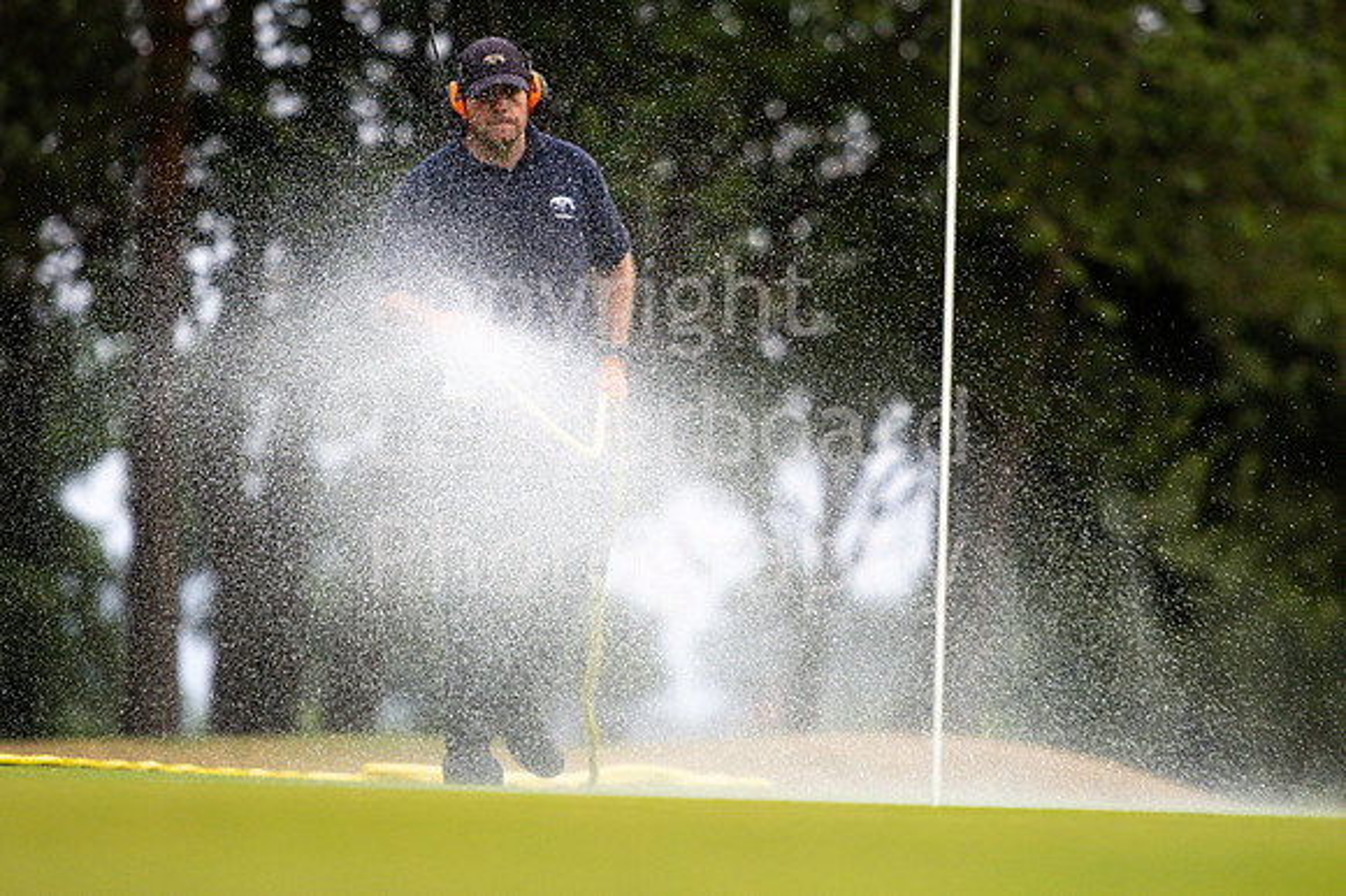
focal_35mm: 277
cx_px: 673
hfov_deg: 7.4
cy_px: 448
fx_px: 10350
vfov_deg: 5.0
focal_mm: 185
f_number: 2.8
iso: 400
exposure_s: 1/800
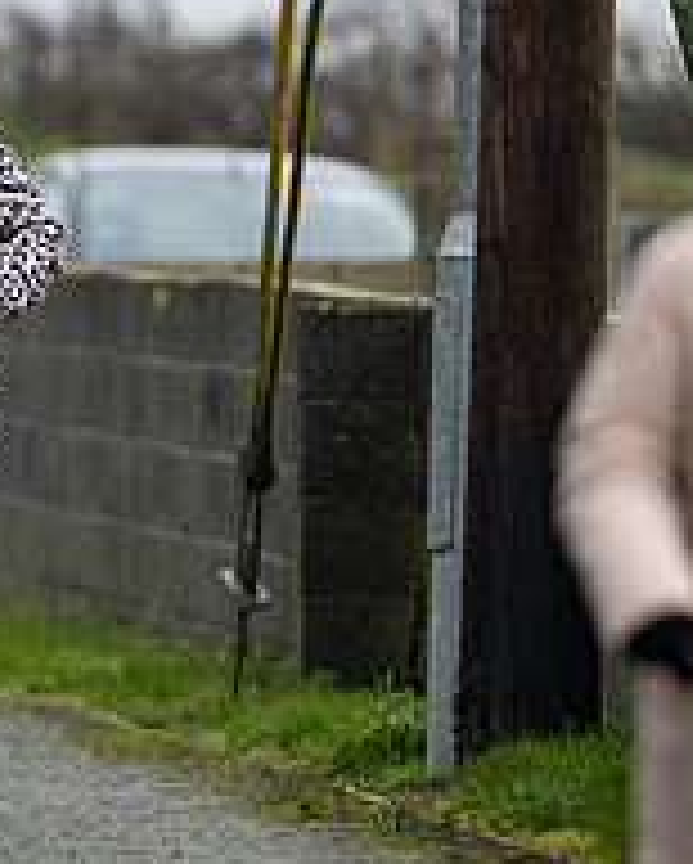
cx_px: -450
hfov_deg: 1.2
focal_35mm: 1274
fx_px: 32611
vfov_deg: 1.5
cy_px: 482
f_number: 2.8
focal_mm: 300
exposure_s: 1/1600
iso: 400
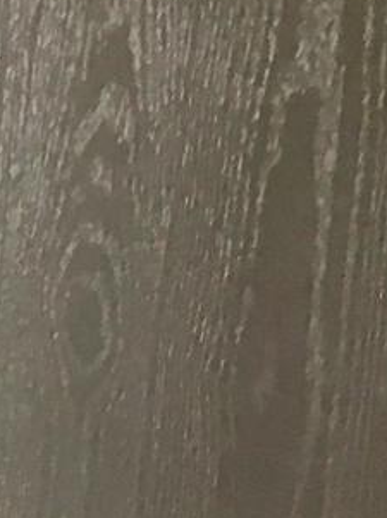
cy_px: 704
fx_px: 2883
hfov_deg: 7.0
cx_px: -674
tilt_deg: -8.0
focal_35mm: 193
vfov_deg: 10.0
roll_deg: -1.9
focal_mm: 4.15
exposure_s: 1/30
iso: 32
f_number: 2.2
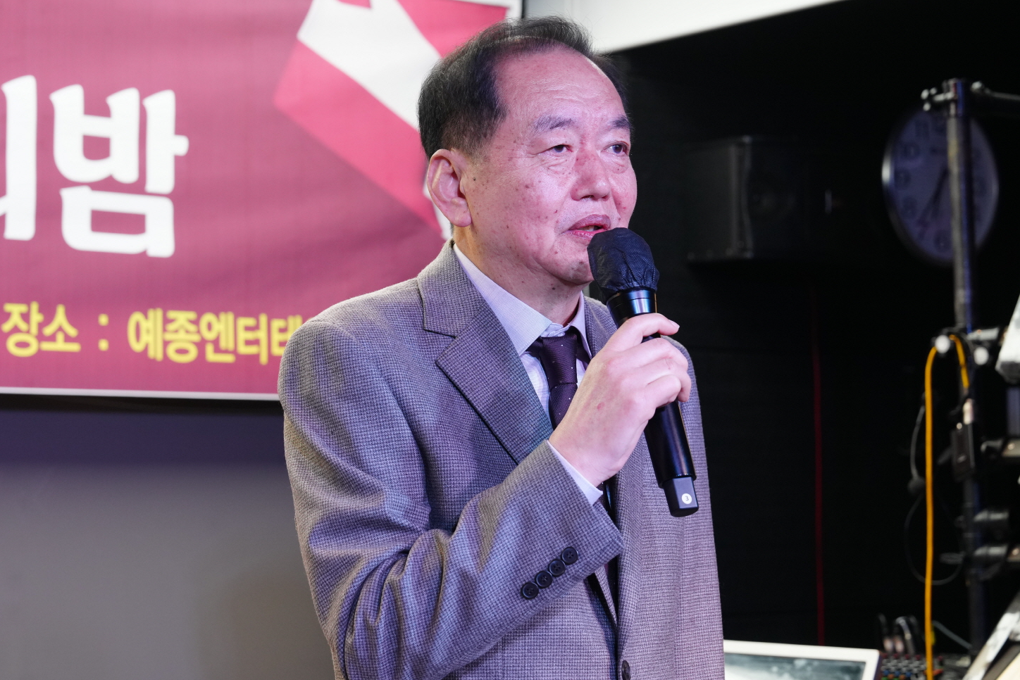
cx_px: 523
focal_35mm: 87
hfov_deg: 23.4
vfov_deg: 15.7
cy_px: 358
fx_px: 2465
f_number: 5.6
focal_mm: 70
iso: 1250
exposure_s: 1/160
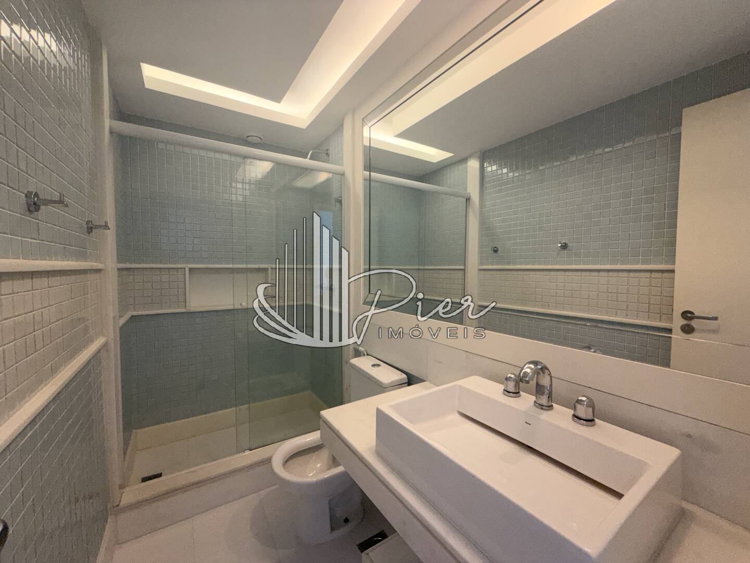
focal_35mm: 14
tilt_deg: -2.8
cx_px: 375
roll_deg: -0.3
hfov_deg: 102.1
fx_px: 303
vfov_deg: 85.7
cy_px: 282
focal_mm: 2.22
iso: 200
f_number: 2.2
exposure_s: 1/120
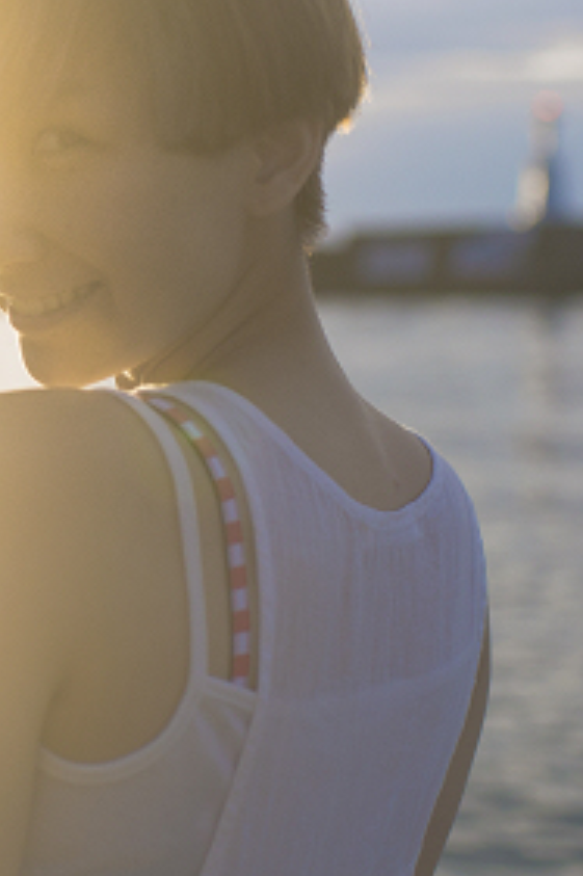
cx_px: -100
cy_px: 242
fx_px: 1970
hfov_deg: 16.2
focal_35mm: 81
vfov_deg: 24.8
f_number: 2.2
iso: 400
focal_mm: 35
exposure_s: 1/4000
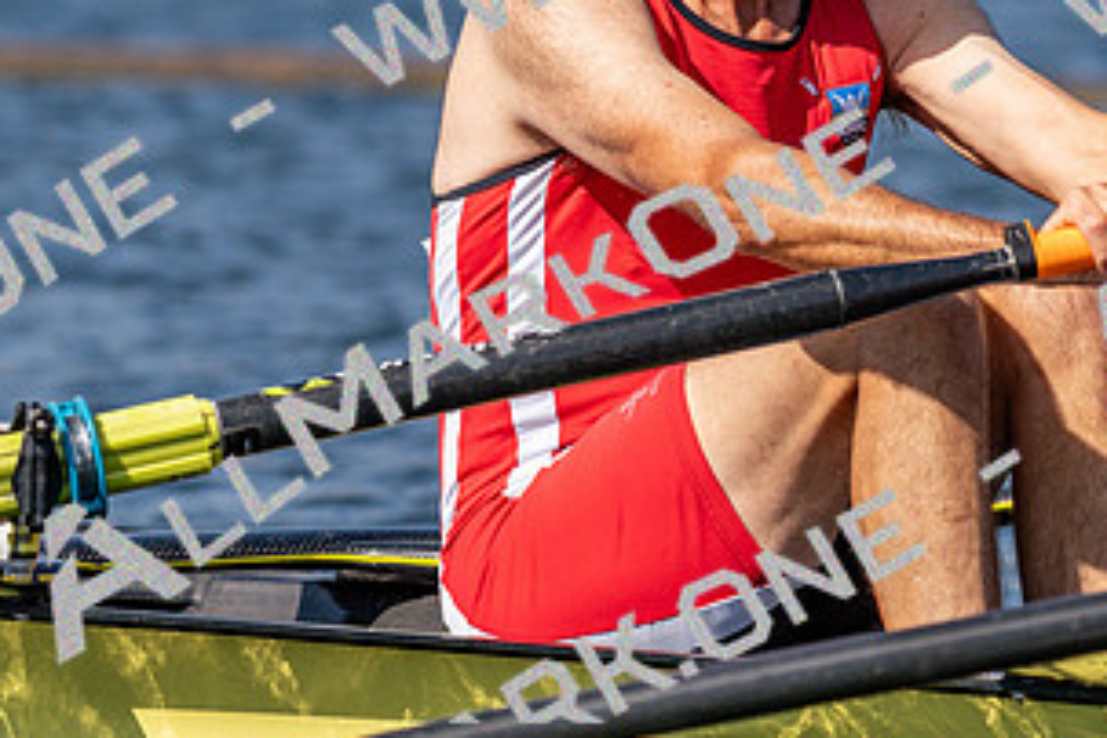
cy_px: 97
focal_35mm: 474
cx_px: 785
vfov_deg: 2.9
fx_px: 14574
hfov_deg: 4.3
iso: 200
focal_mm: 248
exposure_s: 1/2000
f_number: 5.6
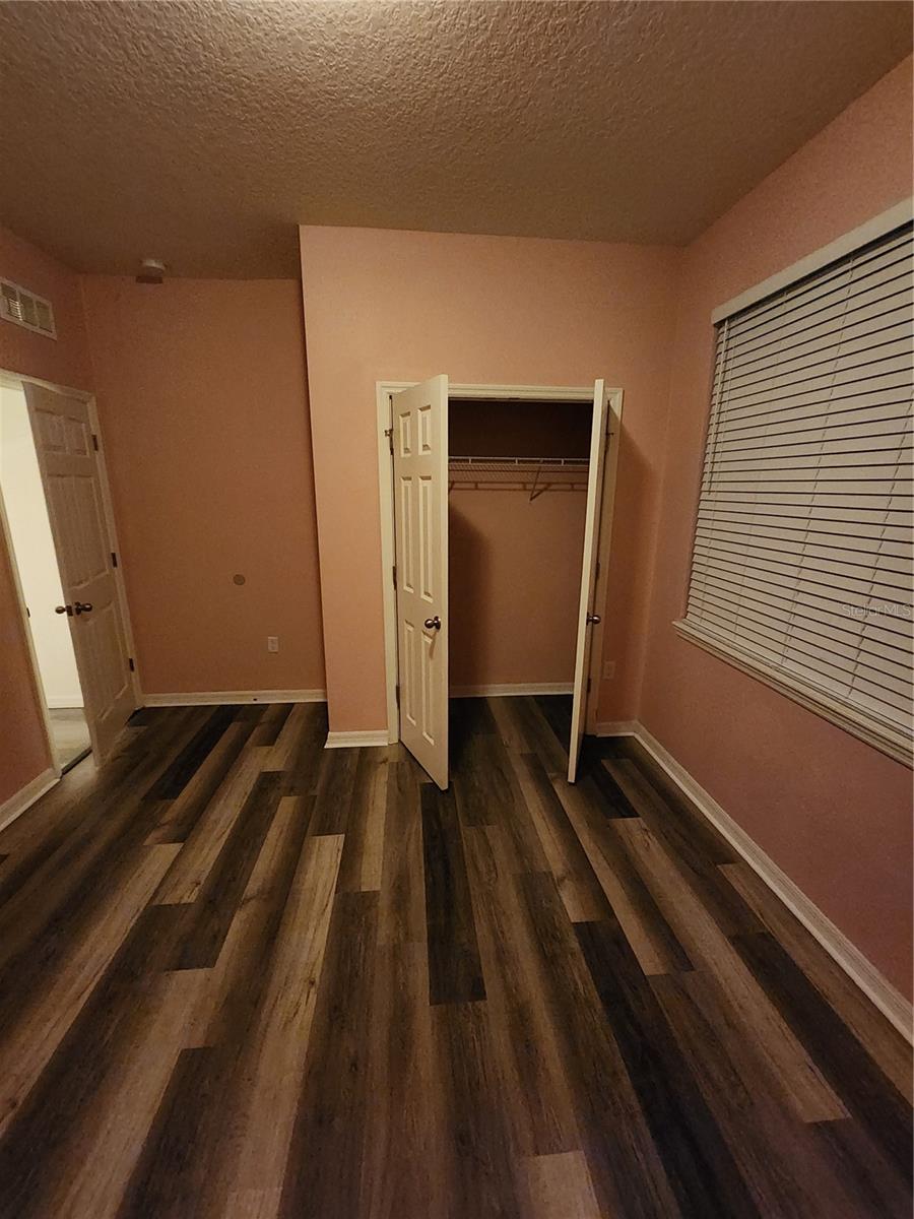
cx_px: 457
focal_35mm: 13
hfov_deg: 89.9
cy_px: 610
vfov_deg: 106.2
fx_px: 458
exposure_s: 1/24
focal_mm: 2.2
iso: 1250
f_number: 2.2
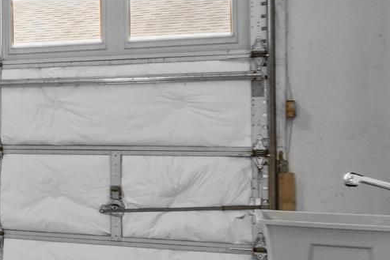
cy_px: 122
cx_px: -513
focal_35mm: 76
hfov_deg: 15.7
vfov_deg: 18.0
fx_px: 824
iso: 400
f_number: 7.1
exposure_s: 1.5
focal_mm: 10
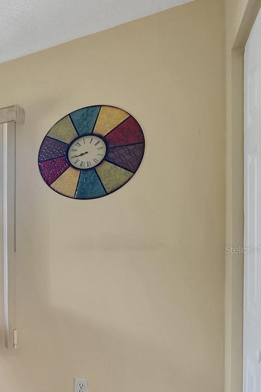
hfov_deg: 26.7
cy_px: 250
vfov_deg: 57.8
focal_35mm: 32
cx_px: -146
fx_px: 348
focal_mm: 10
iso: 200
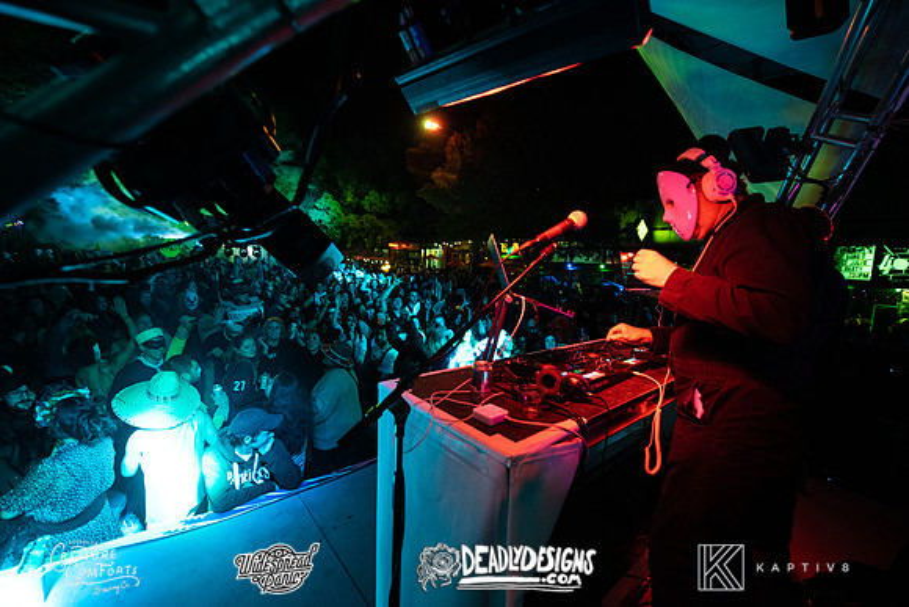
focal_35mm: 14
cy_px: 304
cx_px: 454
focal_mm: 14
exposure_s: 1/100
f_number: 3.5
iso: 2000
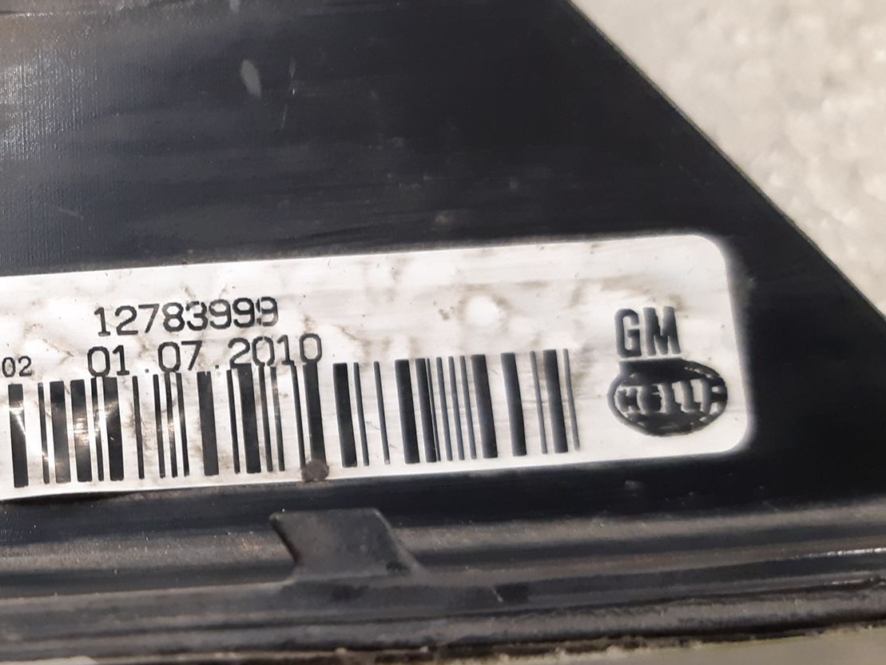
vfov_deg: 30.3
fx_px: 1229
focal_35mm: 48
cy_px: 355
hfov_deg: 37.0
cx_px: 81
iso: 250
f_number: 1.7
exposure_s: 1/50
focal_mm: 3.93
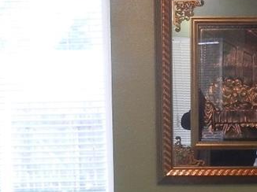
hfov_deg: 14.2
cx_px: 211
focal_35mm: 138
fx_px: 1024
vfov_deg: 10.4
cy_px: 279
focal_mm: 5.4
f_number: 3.5
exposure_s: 1/30
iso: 332
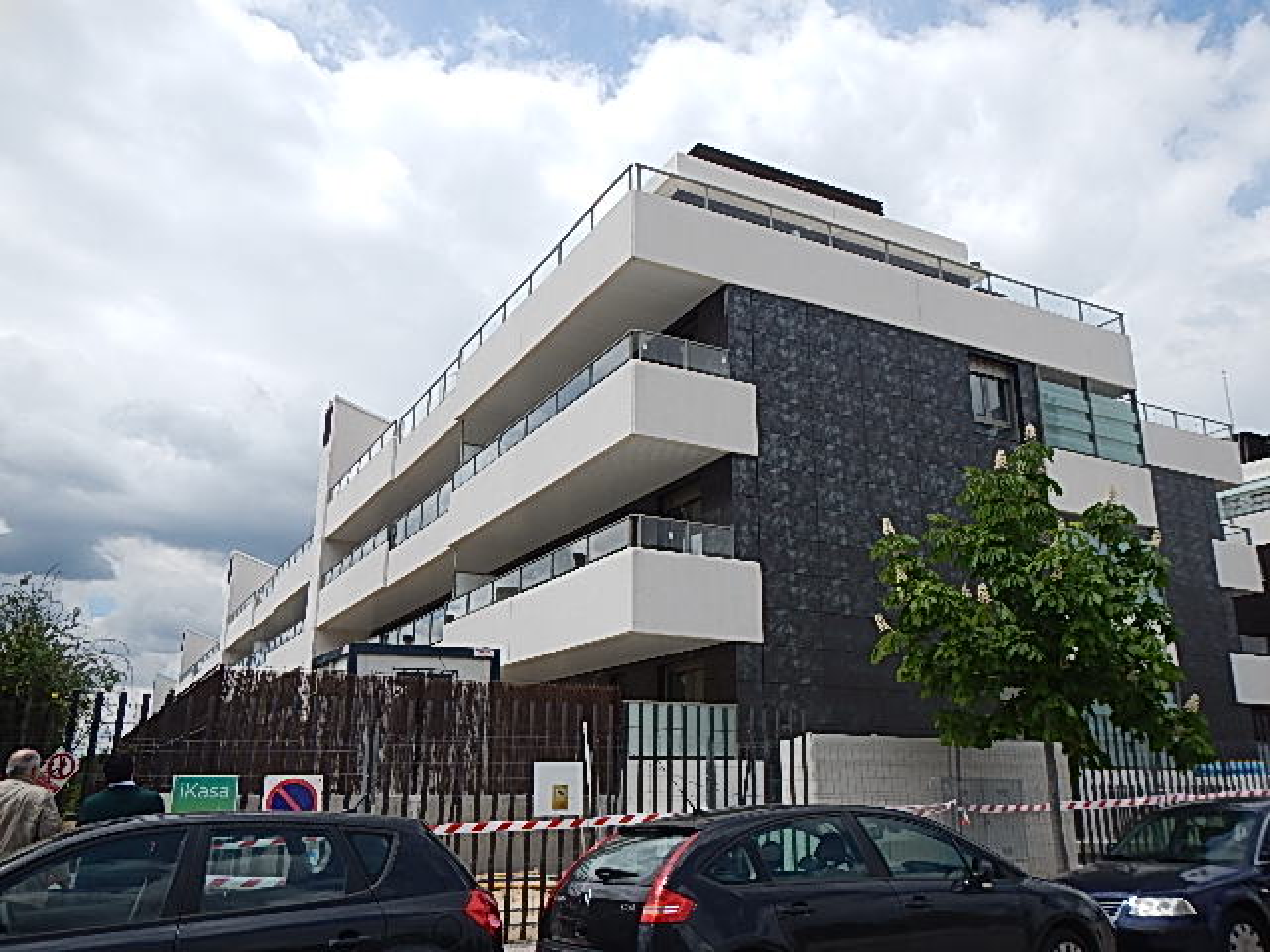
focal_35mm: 28
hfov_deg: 63.4
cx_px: 635
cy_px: 476
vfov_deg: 49.7
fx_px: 1027
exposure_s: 1/1250
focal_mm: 5
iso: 125
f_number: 3.9
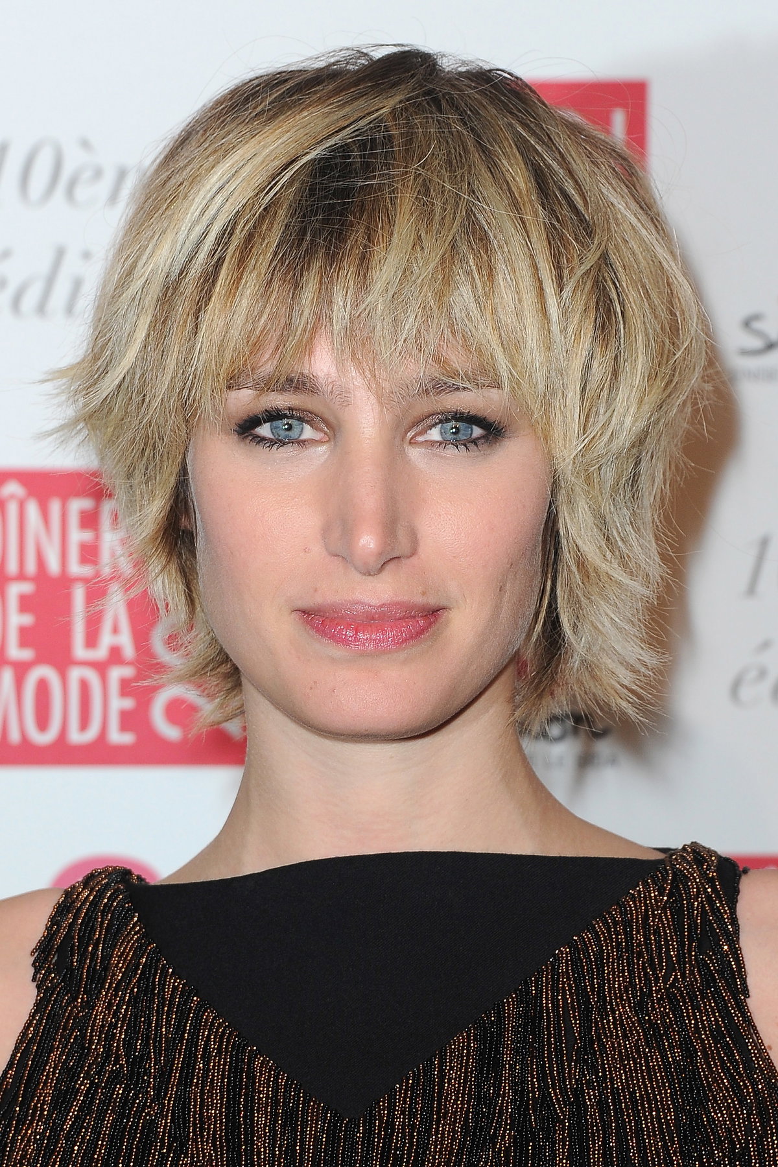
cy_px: 584
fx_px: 4376
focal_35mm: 135
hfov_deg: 10.2
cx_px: 389
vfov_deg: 15.2
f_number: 7.1
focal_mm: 135
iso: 800
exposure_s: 1/200
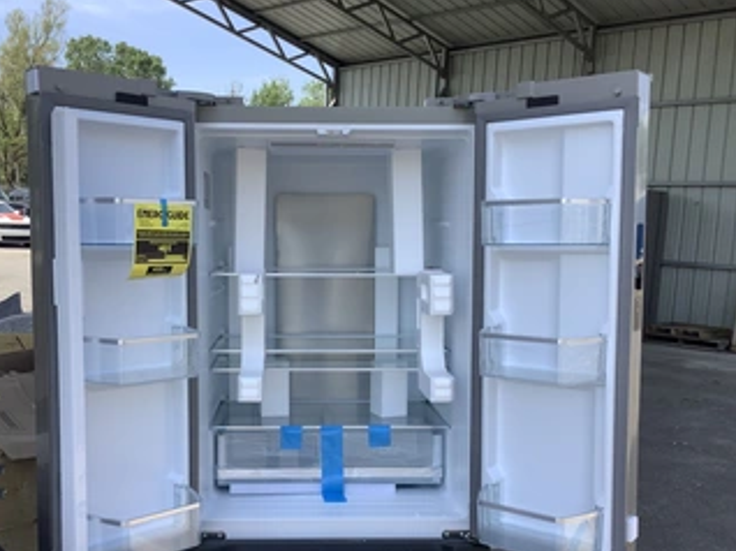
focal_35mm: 39
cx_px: 319
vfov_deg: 36.7
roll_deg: -2.5
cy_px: 310
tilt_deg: -8.3
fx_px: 829
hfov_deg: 47.8
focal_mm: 3.3
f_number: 2.4
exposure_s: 1/673
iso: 25
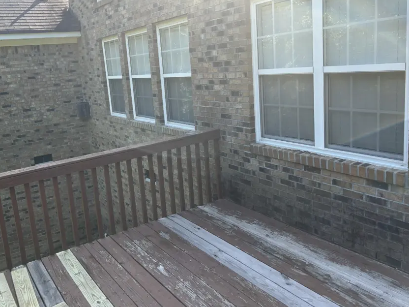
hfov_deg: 56.4
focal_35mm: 32
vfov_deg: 44.1
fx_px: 378
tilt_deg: -10.8
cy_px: 133
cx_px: 162
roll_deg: +4.8
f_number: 1.5
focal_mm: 5.7
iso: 50
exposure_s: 1/687
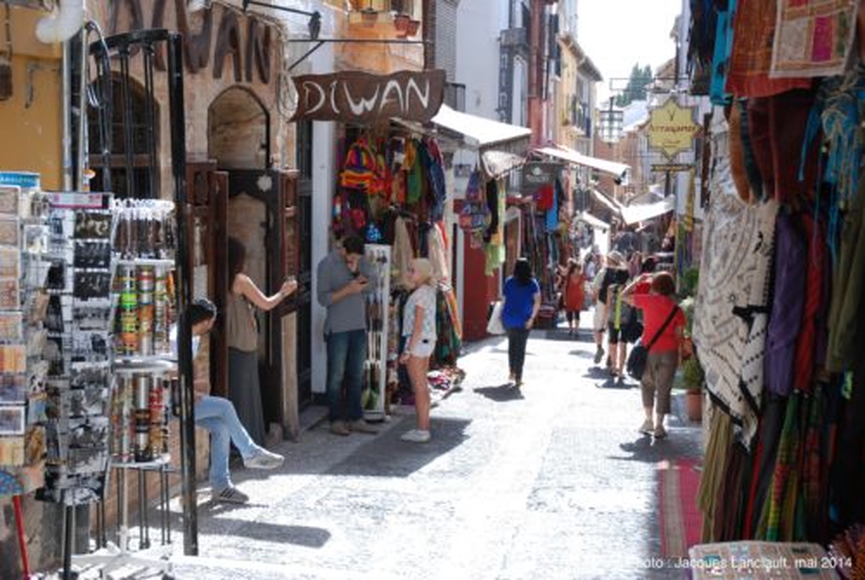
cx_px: 432
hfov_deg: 38.8
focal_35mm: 51
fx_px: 1227
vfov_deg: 26.6
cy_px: 290
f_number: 5.6
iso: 160
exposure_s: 1/125
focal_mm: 34
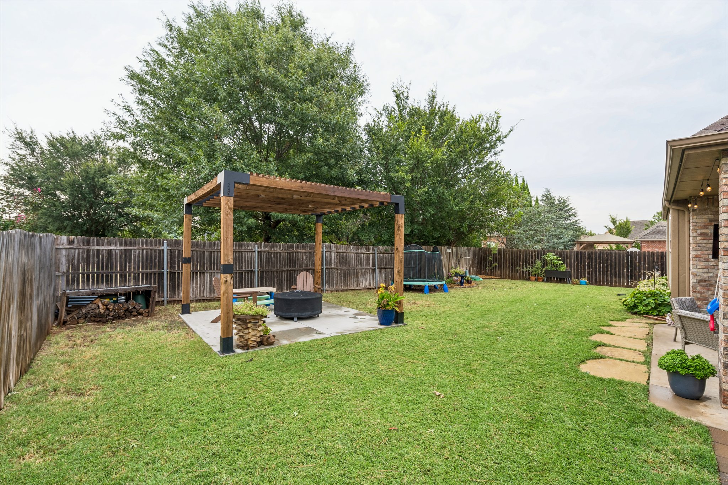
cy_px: 242
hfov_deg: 93.3
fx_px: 344
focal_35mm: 17
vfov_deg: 70.4
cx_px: 364
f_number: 8
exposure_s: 1/25
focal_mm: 17
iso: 200
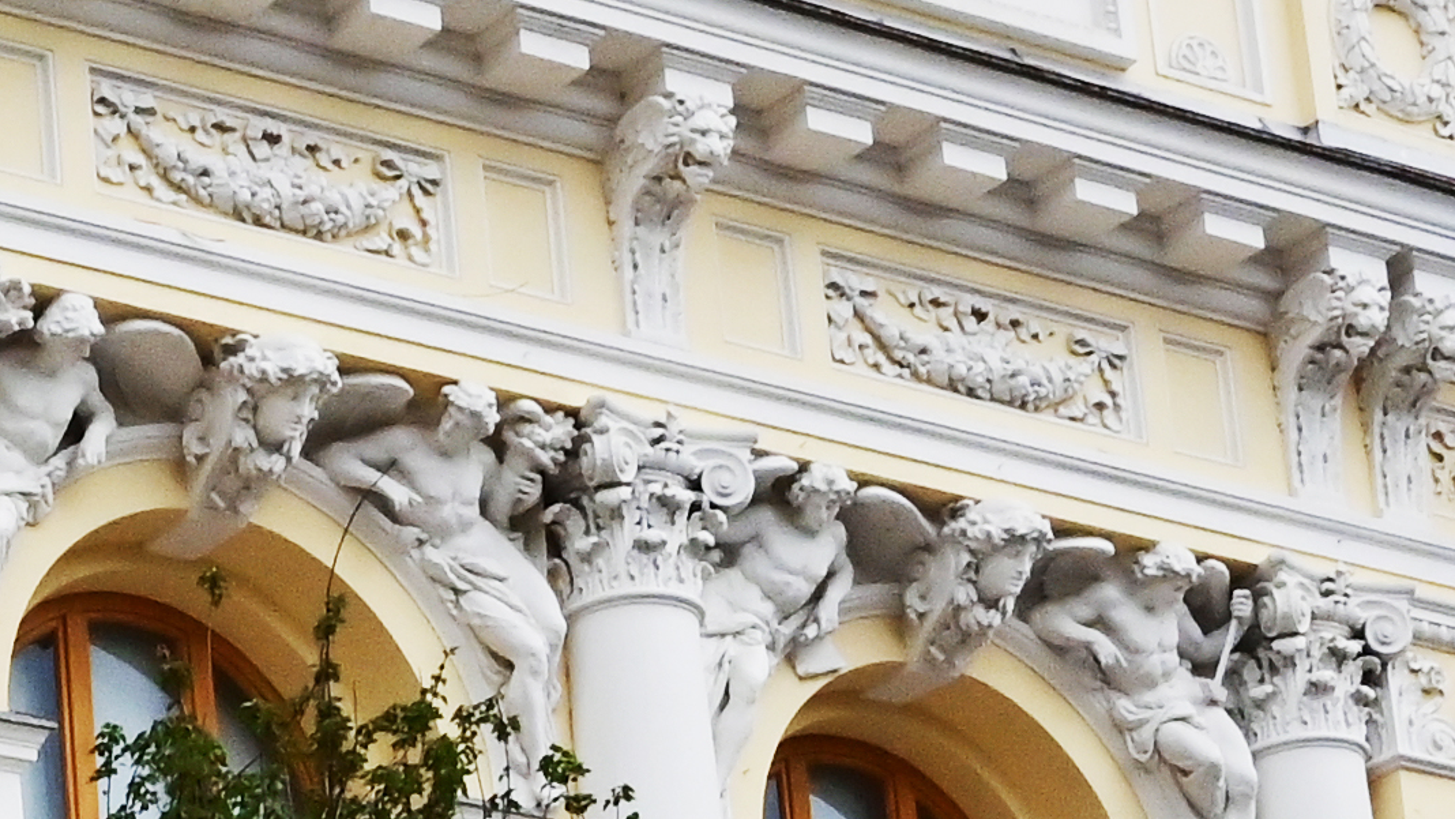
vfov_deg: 7.1
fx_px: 6405
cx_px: 74
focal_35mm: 166
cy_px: 1507
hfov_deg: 12.8
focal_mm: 28
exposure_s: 1/1000
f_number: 16
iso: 1250
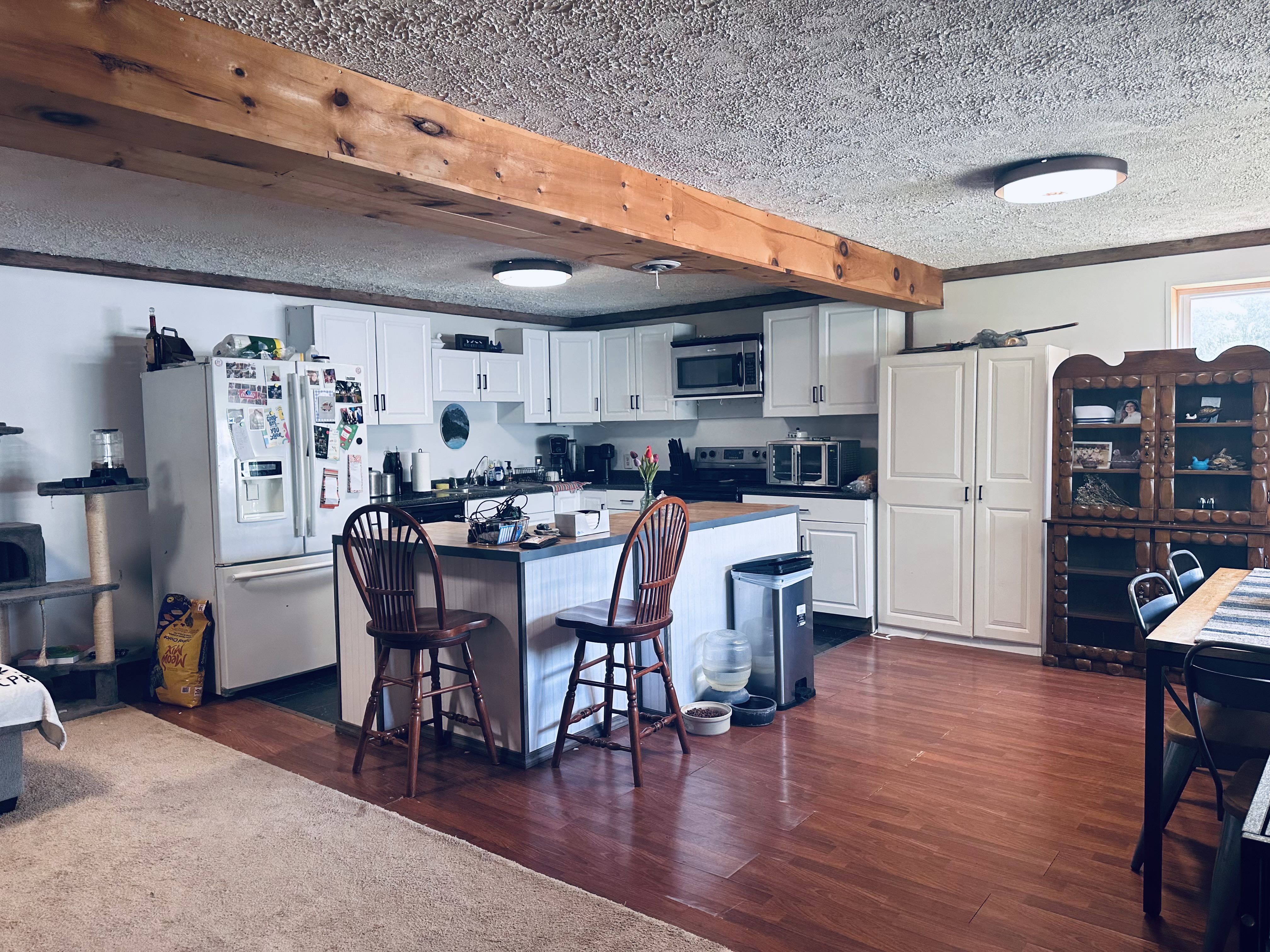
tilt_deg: -2.8
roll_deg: +0.8
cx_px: 635
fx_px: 881
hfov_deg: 71.6
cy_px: 476
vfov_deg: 56.8
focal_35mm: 24
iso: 160
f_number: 1.78
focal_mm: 6.86
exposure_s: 1/120
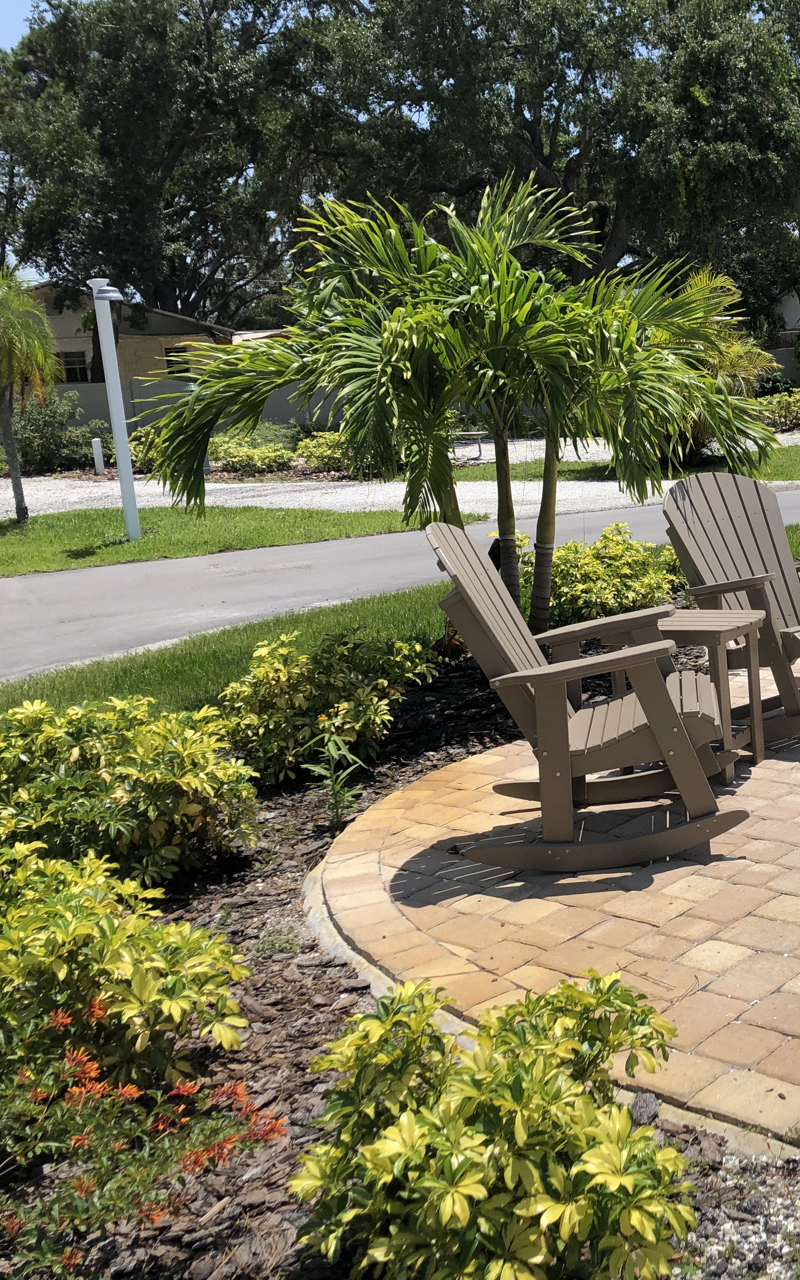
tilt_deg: -12.3
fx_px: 1395
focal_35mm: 40
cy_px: 637
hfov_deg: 29.6
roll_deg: +3.0
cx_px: 818
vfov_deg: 49.3
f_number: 1.8
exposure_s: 1/3205
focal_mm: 3.99
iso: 20
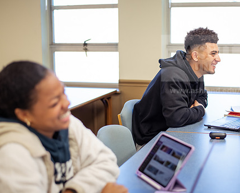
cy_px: 102
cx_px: 144
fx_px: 448
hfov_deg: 29.9
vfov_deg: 24.2
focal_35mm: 63
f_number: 2
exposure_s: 1/200
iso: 800
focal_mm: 50
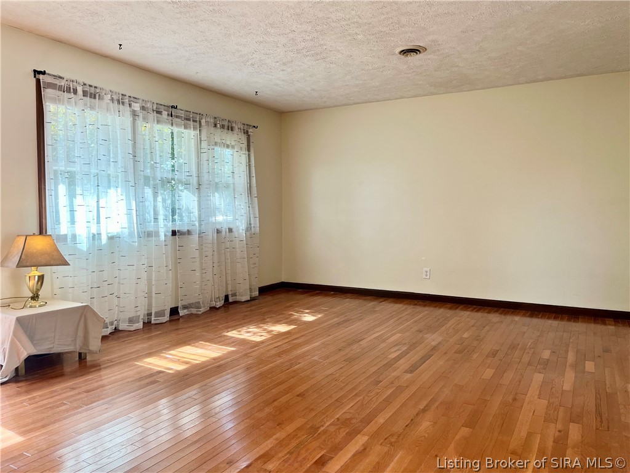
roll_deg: -0.6
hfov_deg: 67.3
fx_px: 473
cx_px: 315
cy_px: 236
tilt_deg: -3.1
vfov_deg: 53.1
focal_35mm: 26
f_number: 1.6
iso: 80
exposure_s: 1/120
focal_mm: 5.1
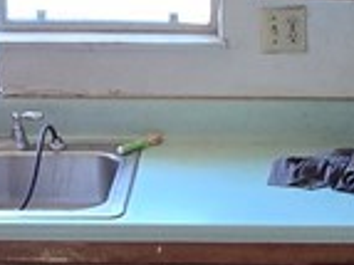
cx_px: 208
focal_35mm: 93
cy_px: 188
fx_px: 950
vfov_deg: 15.8
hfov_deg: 21.1
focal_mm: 2.2
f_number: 2.2
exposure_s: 1/60
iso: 250
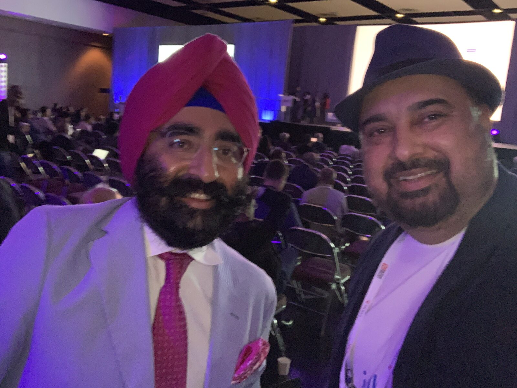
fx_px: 478
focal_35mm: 32
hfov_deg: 56.8
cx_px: 258
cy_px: 194
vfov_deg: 44.2
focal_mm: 2.87
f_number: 2.2
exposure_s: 1/16
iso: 800
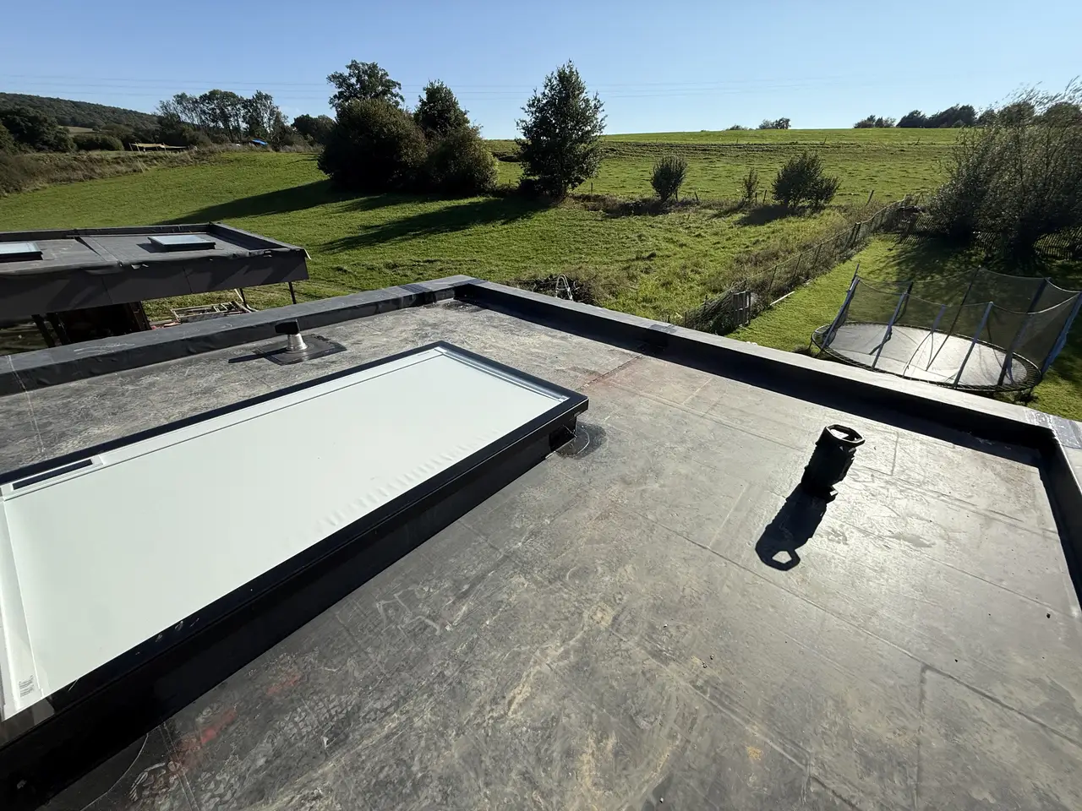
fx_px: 438
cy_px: 406
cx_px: 541
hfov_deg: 102.1
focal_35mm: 14
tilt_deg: -24.4
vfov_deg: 85.7
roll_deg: -1.4
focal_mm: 2.22
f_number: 2.2
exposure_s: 1/2976
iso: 50
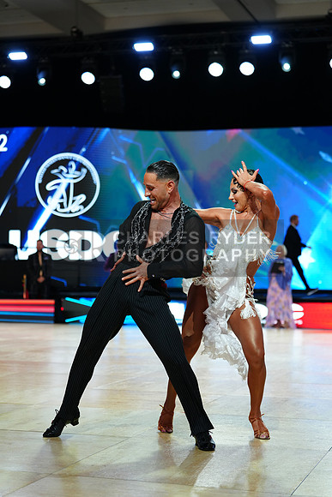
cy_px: 248
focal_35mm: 70
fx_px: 968
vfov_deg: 28.8
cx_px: 166
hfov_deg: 19.5
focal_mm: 70
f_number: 2.8
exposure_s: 1/400
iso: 640
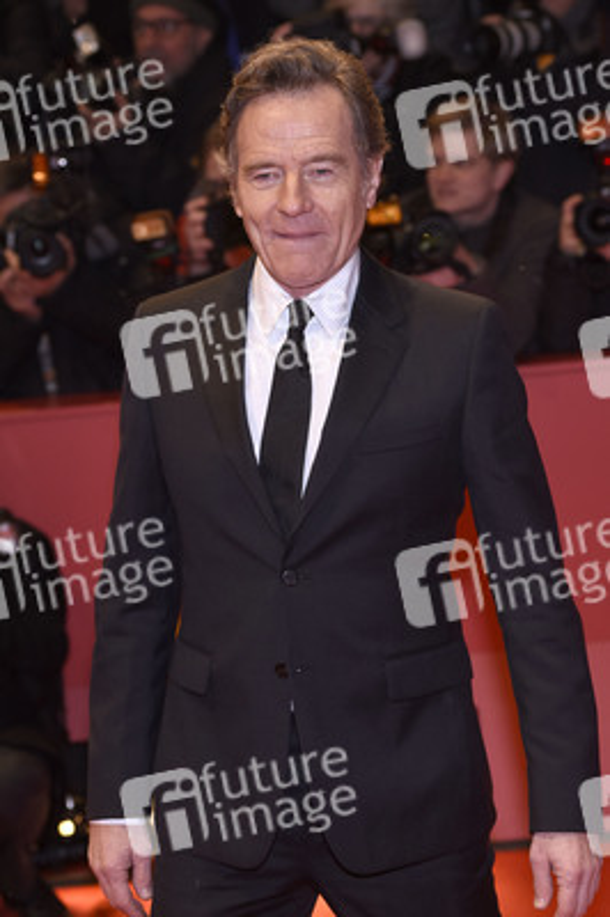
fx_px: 2673
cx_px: 305
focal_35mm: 105
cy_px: 458
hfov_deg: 13.0
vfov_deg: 19.5
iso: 640
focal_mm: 70
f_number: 3.5
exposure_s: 1/400
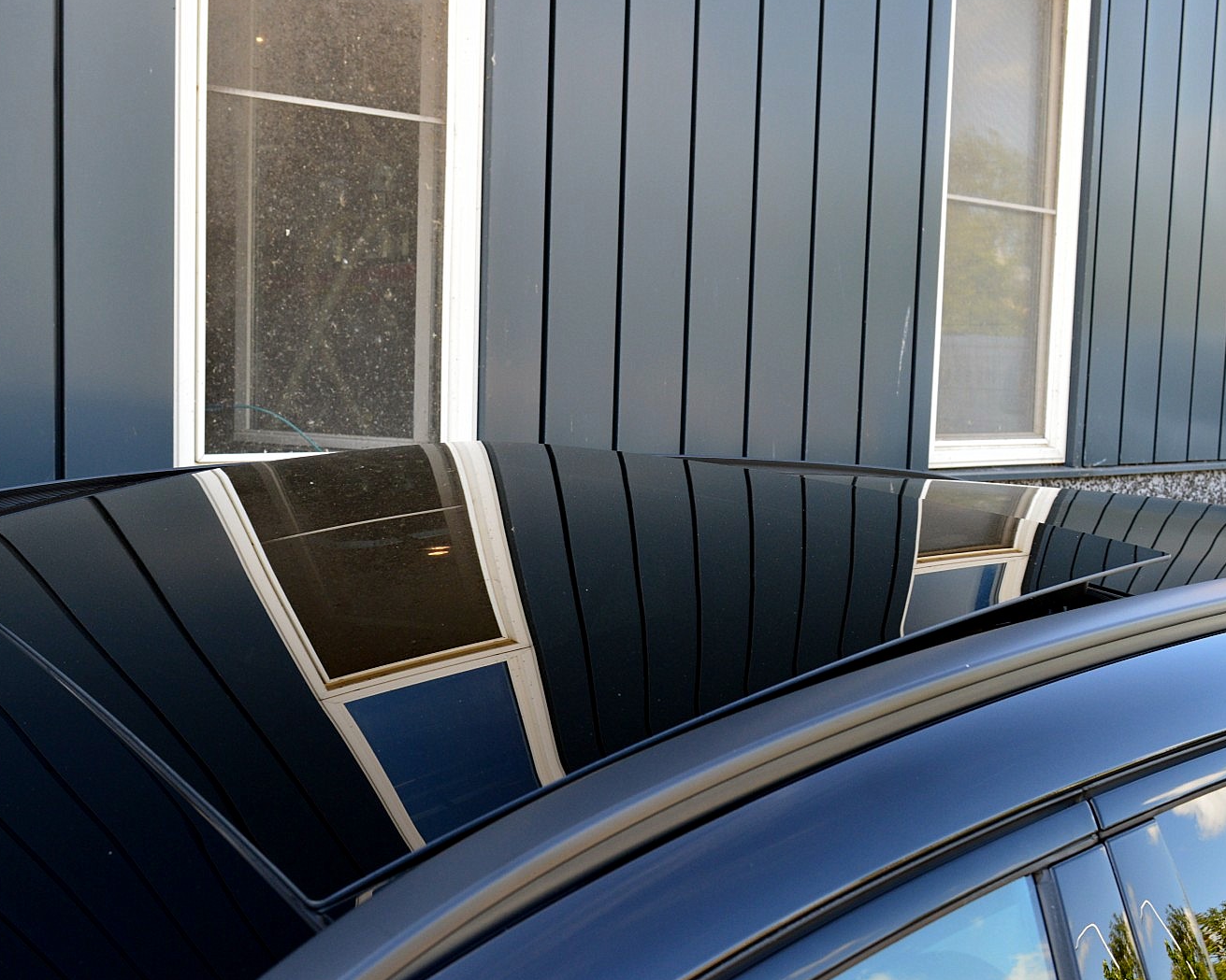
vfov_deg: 40.6
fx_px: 1327
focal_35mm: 37
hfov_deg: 49.5
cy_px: 500
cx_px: 536
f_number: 8
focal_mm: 21
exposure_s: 1/60
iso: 400
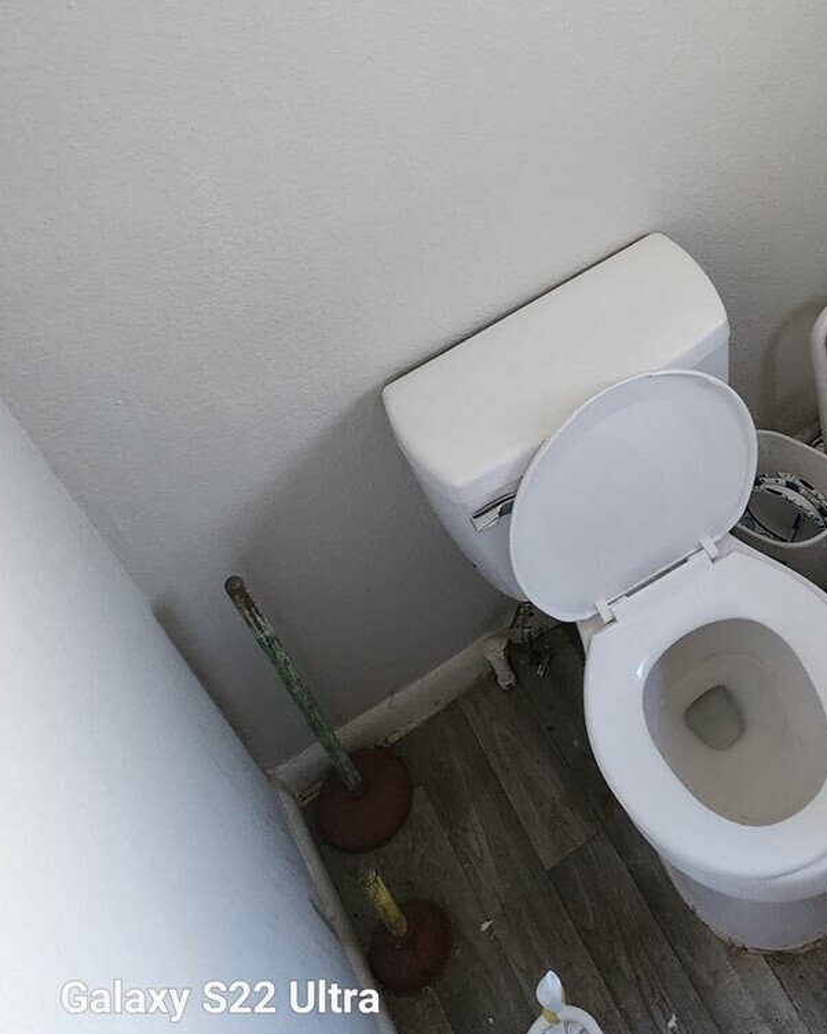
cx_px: 710
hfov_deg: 33.4
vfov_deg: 40.0
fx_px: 1316
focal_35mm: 43
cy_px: 120
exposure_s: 1/60
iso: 800
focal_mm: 6.4
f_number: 1.8
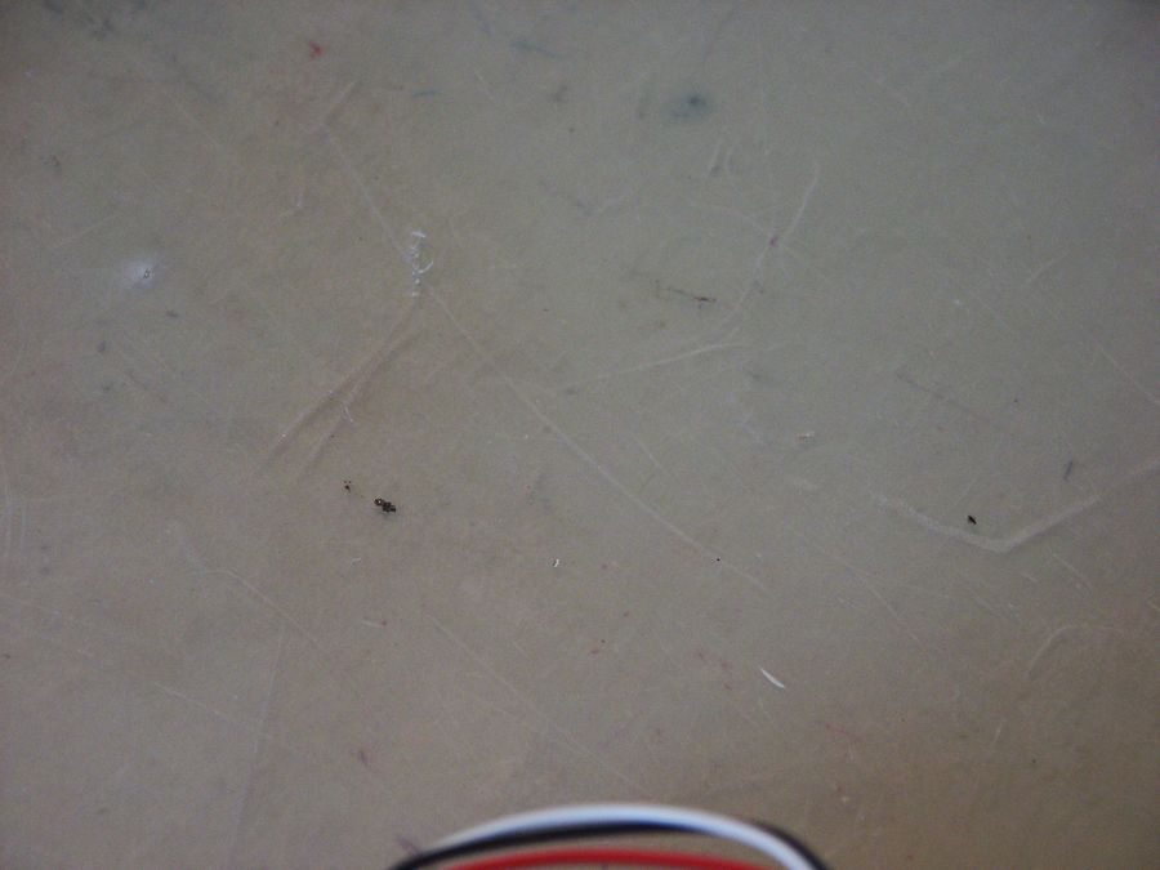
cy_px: 435
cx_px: 580
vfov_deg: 7.5
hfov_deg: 9.9
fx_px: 6669
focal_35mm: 199
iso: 200
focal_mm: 50.28
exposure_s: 1/90
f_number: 3.5
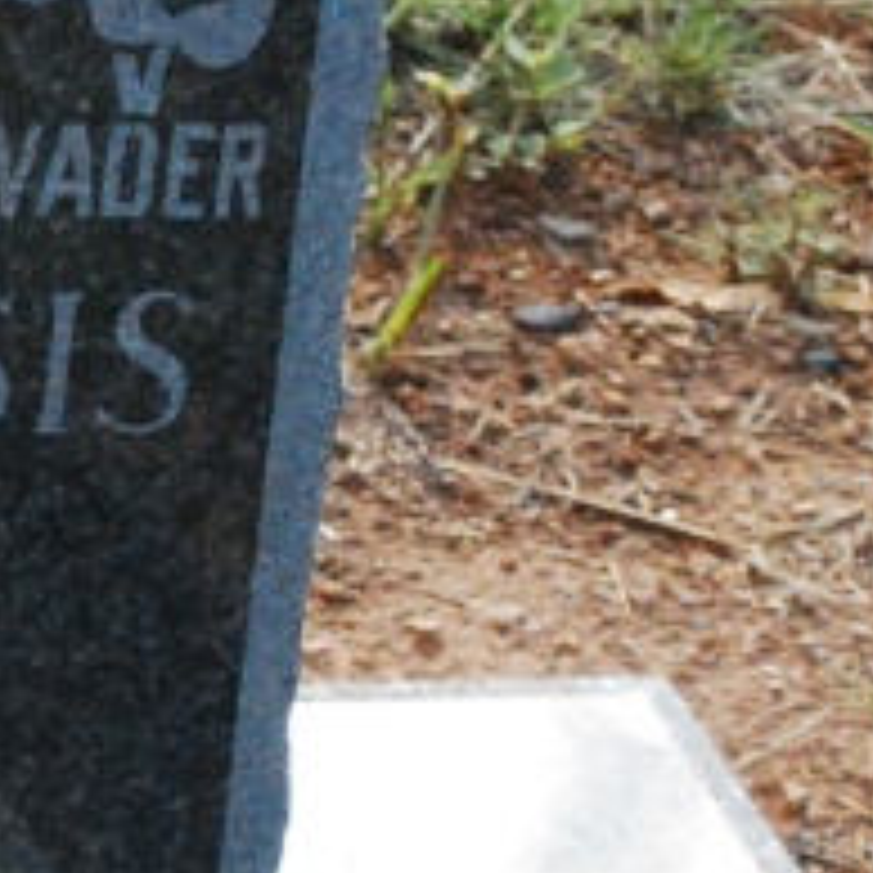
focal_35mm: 337
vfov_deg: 5.2
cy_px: 479
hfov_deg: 5.1
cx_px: -976
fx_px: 9616
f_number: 5.6
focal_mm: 50
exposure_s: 1/800
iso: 1600
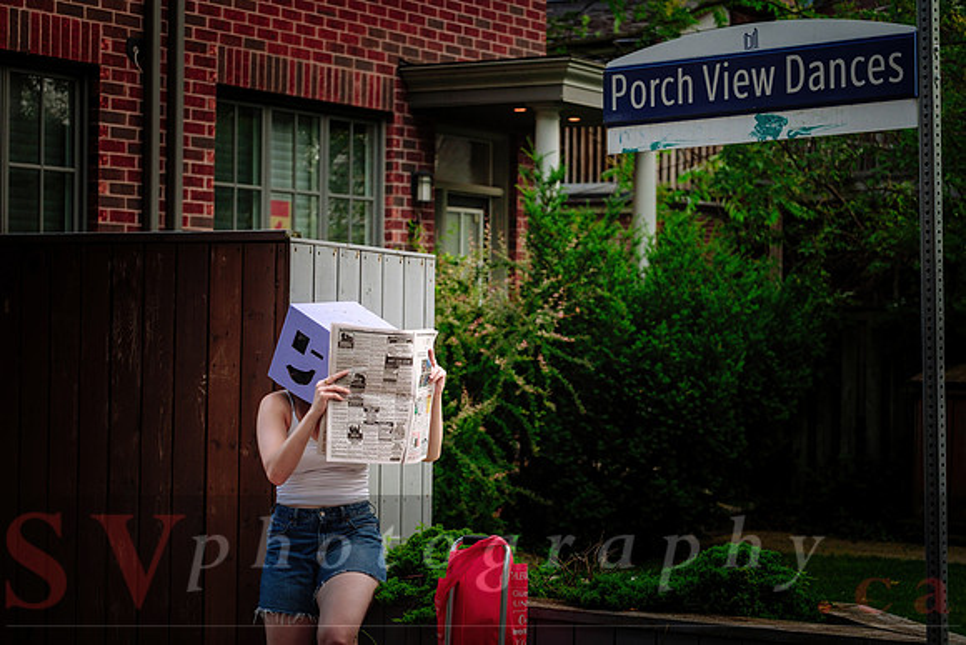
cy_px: 322
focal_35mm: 75
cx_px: 483
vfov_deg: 18.2
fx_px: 2013
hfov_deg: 27.0
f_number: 2.8
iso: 500
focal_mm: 50
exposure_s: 1/320
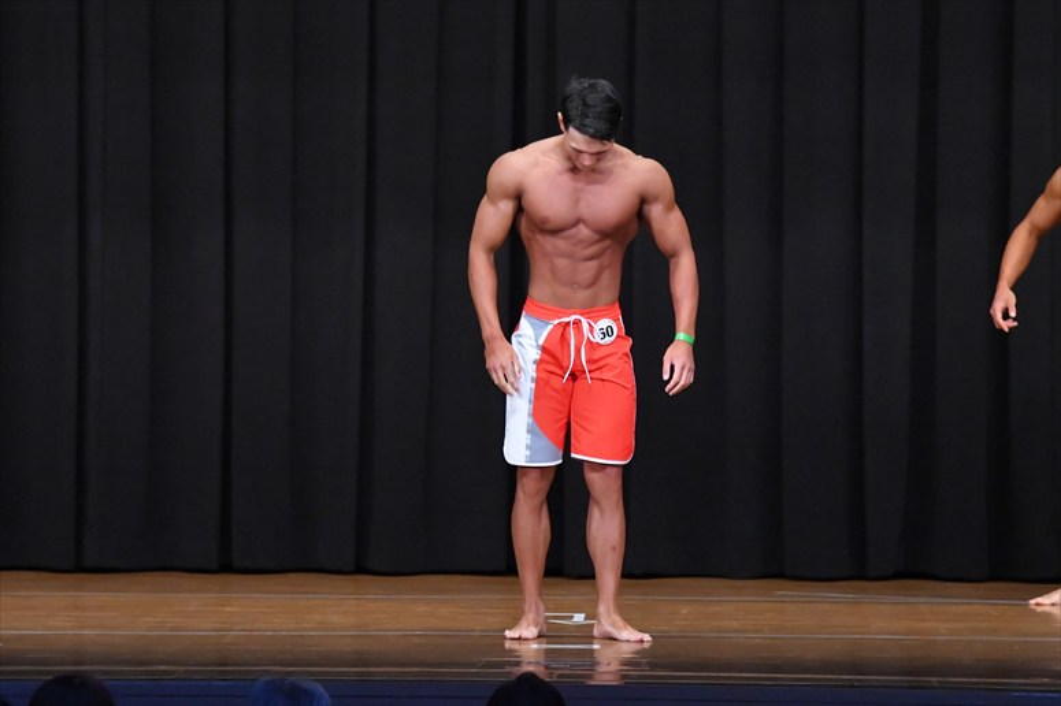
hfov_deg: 9.5
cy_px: 353
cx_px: 530
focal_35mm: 217
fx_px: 6392
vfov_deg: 6.3
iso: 8000
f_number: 5.6
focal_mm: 145
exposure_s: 1/400
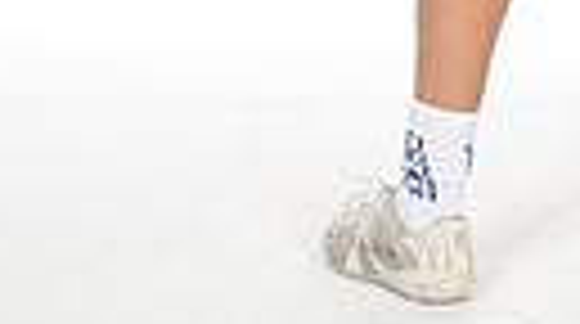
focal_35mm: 205
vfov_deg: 5.6
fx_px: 3147
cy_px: -549
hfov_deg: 10.4
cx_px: 576
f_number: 7.1
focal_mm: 56
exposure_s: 1/320
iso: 800
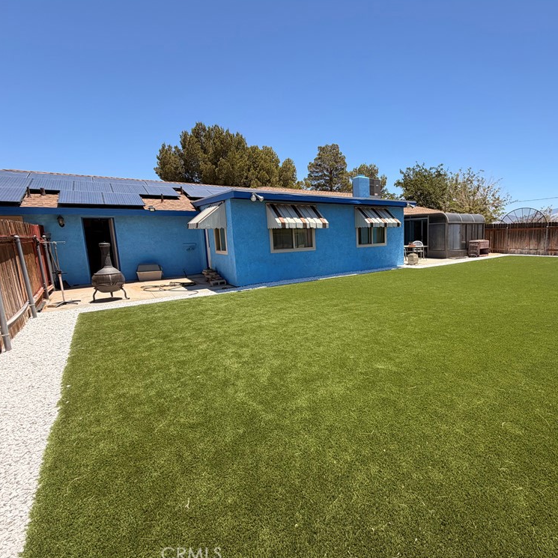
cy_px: 277
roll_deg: +1.3
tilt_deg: -8.0
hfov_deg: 82.0
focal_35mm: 17
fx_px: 310
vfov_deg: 84.0
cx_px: 356
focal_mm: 2.22
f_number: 2.2
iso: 25
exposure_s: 1/770
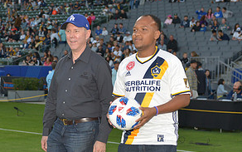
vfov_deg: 14.6
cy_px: 131
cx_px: 66
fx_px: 587
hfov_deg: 23.1
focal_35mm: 89
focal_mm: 44
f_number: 3.5
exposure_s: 1/800
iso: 800
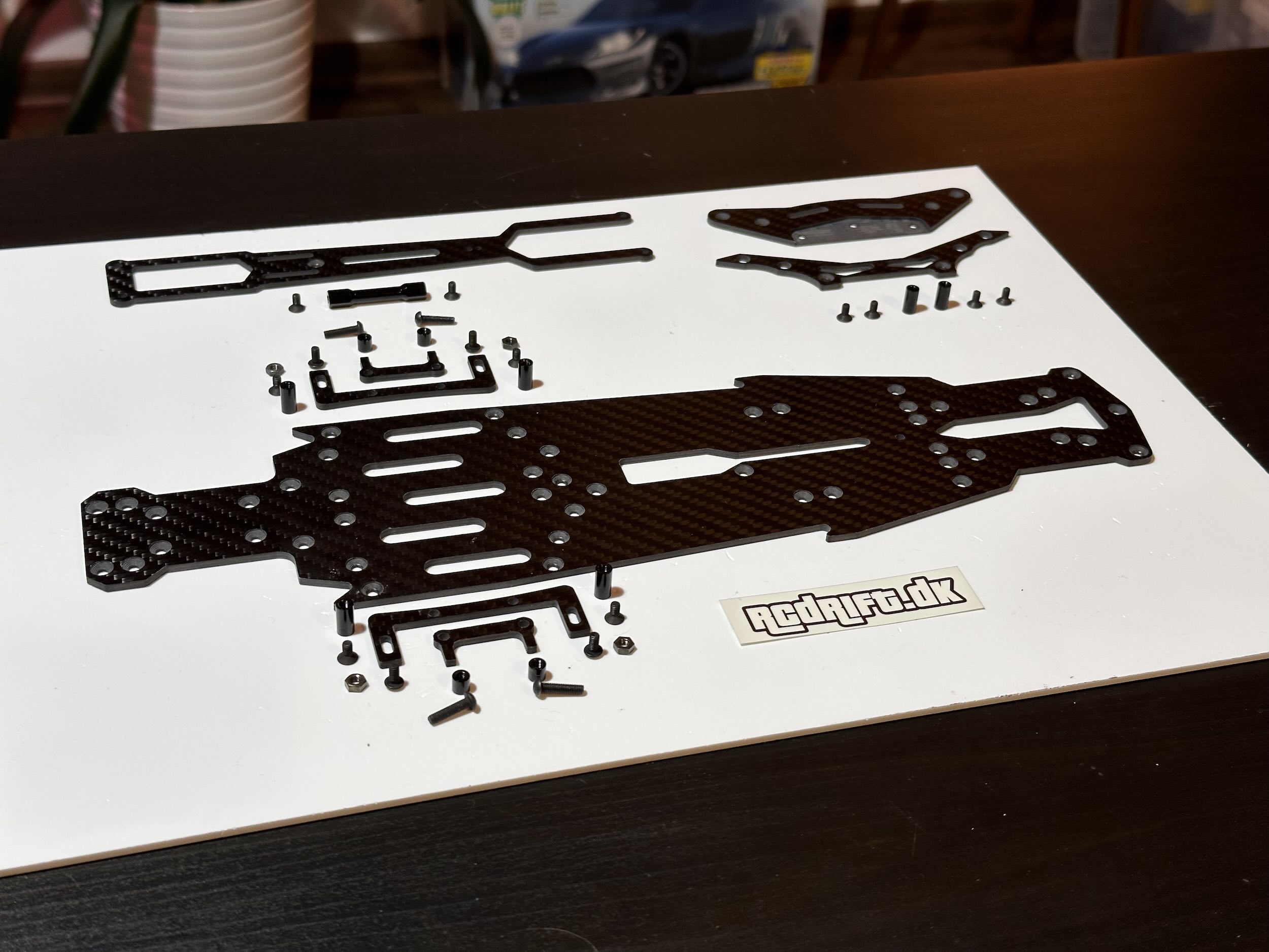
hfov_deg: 39.7
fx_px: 1760
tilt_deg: -36.5
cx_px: 634
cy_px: 476
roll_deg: -4.5
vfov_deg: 30.3
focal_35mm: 48
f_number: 1.78
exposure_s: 1/50
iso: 50
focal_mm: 6.86
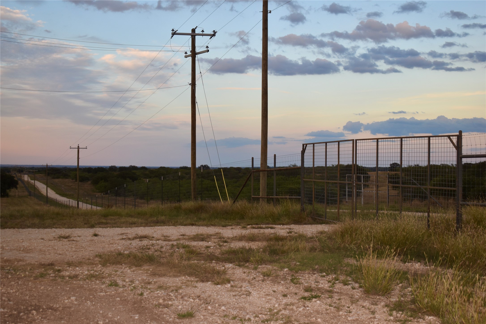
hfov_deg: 38.9
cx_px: 243
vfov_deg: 26.5
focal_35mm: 51
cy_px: 162
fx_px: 688
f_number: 5
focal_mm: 34
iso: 220
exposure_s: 1/200
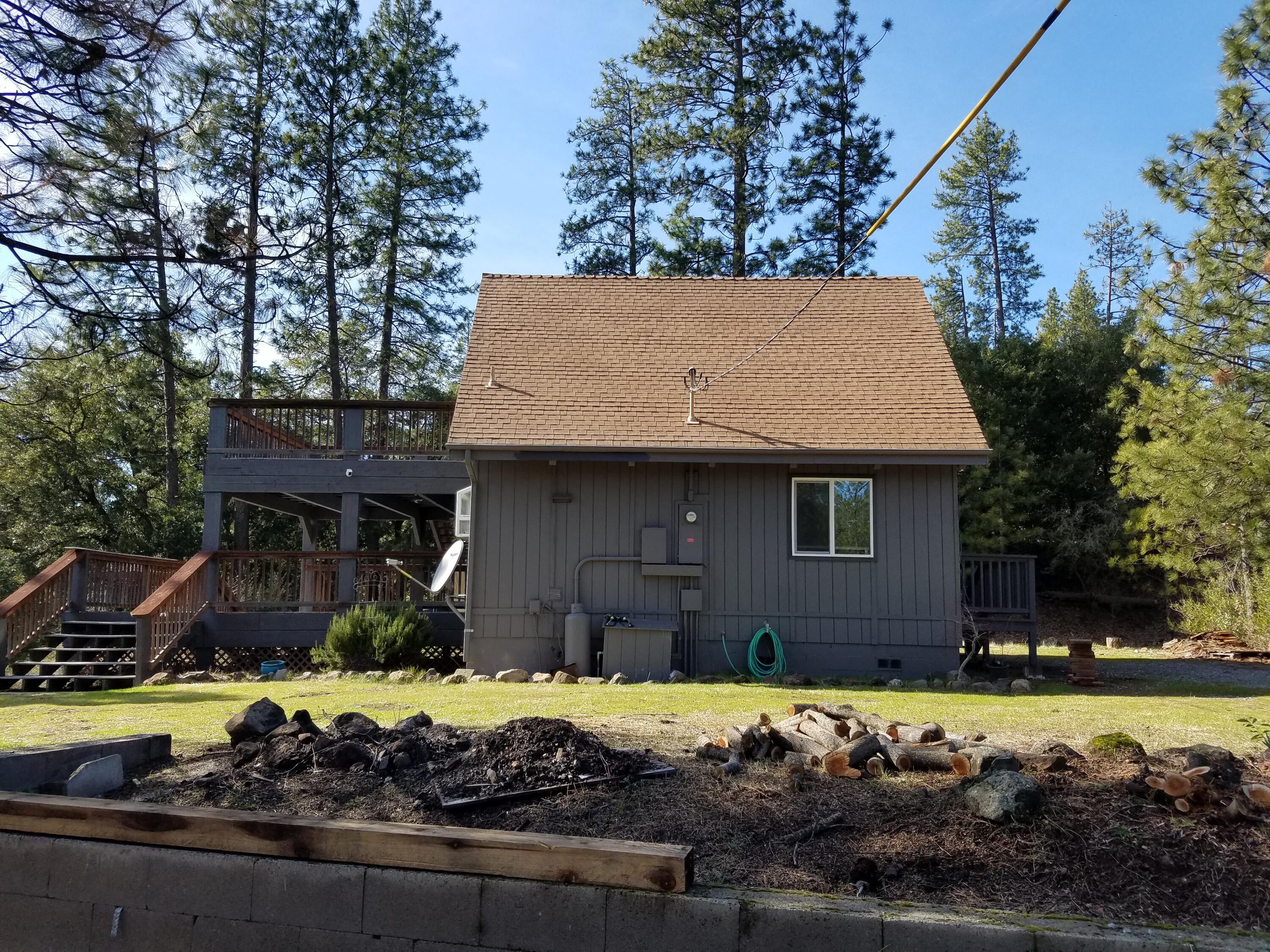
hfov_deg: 67.3
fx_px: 954
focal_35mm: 26
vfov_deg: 53.1
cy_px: 476
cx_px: 635
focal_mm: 4.2
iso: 50
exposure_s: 1/1072
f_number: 1.7
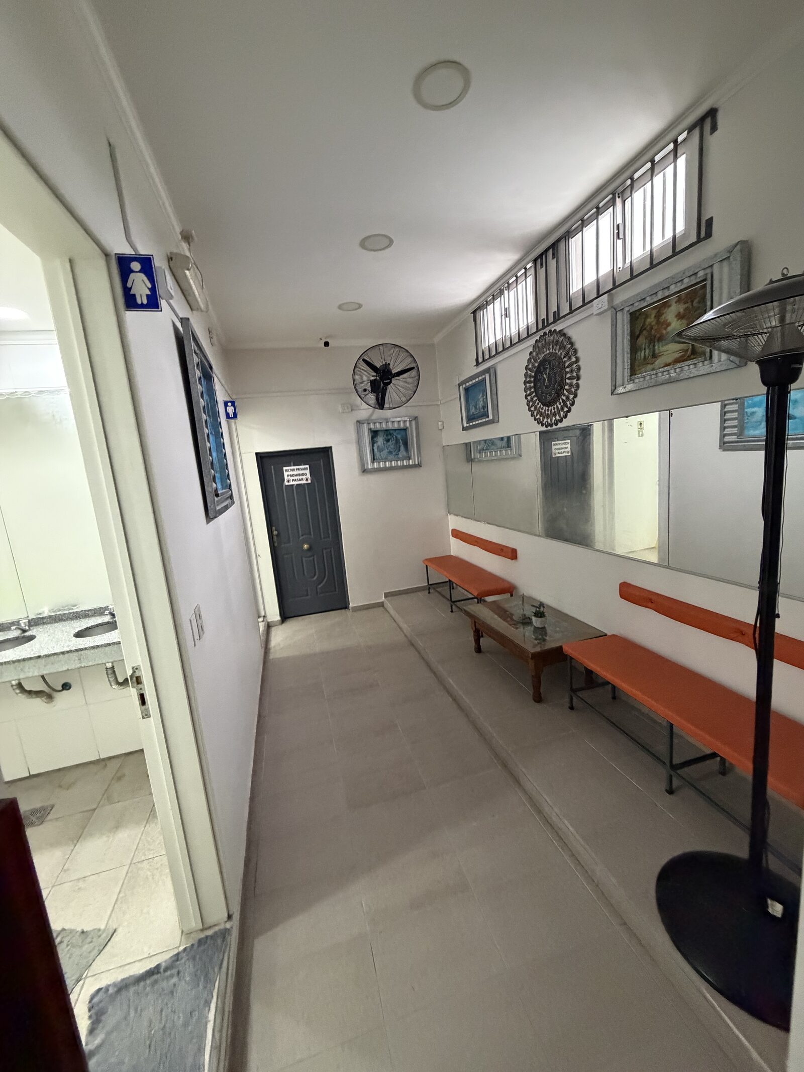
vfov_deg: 102.1
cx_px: 402
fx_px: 434
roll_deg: +4.0
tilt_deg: -9.2
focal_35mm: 14
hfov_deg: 85.7
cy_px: 536
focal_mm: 2.22
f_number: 2.2
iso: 800
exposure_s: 1/60
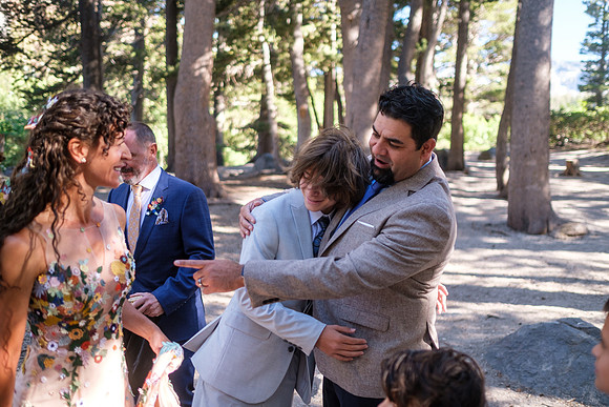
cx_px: 304
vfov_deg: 37.9
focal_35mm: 35
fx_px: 592
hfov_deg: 54.4
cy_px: 204
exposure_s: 1/750
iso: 160
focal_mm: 23
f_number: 1.4
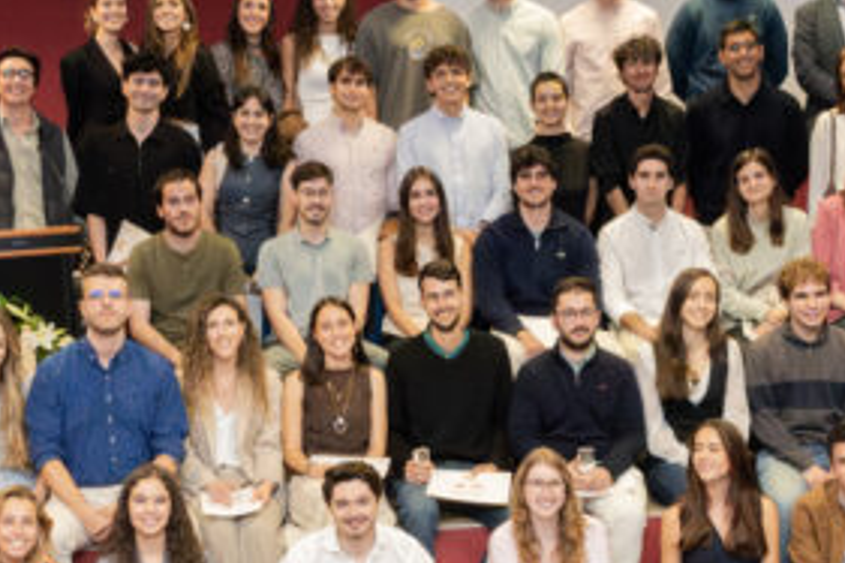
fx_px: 1924
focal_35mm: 82
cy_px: 334
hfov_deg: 24.8
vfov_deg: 16.6
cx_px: 373
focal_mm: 30
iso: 12800
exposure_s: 1/125
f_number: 14
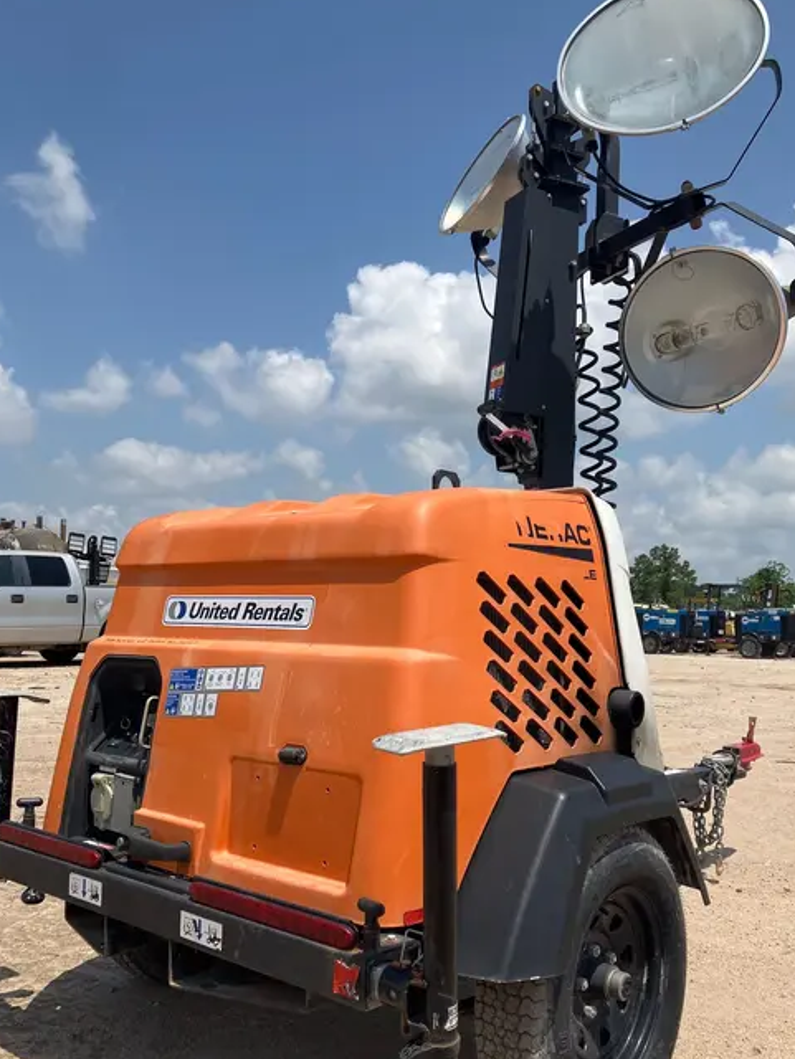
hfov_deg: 44.2
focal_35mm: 32
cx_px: 417
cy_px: 587
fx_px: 980
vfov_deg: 56.7
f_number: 1.8
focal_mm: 3.99
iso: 32
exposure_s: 1/2857
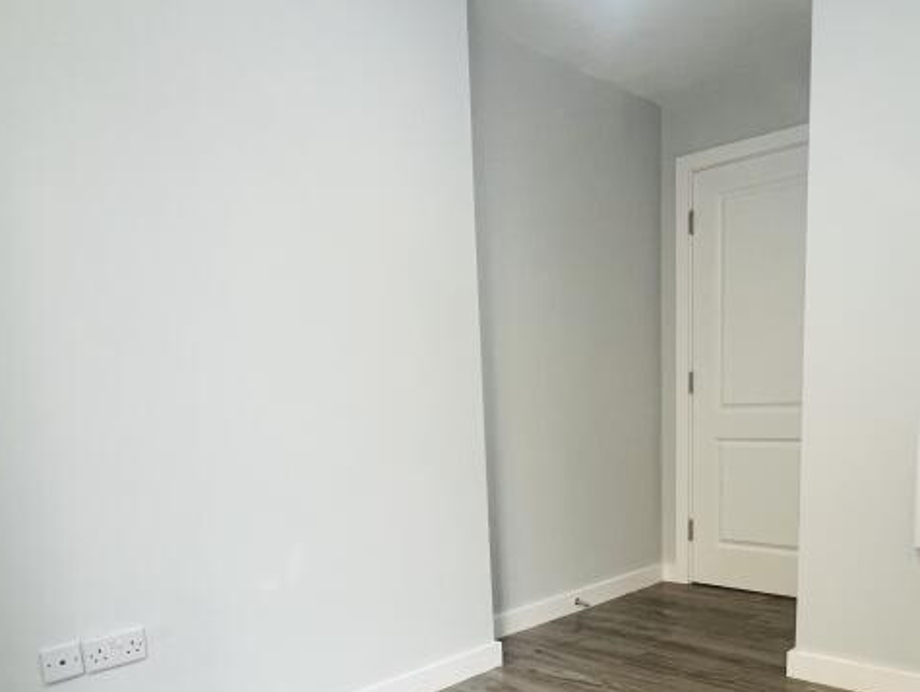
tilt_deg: -10.1
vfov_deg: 47.4
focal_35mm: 28
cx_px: 502
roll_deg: +2.4
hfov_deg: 63.3
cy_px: 543
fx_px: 745
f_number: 1.8
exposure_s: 1/50
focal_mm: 1.57
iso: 125
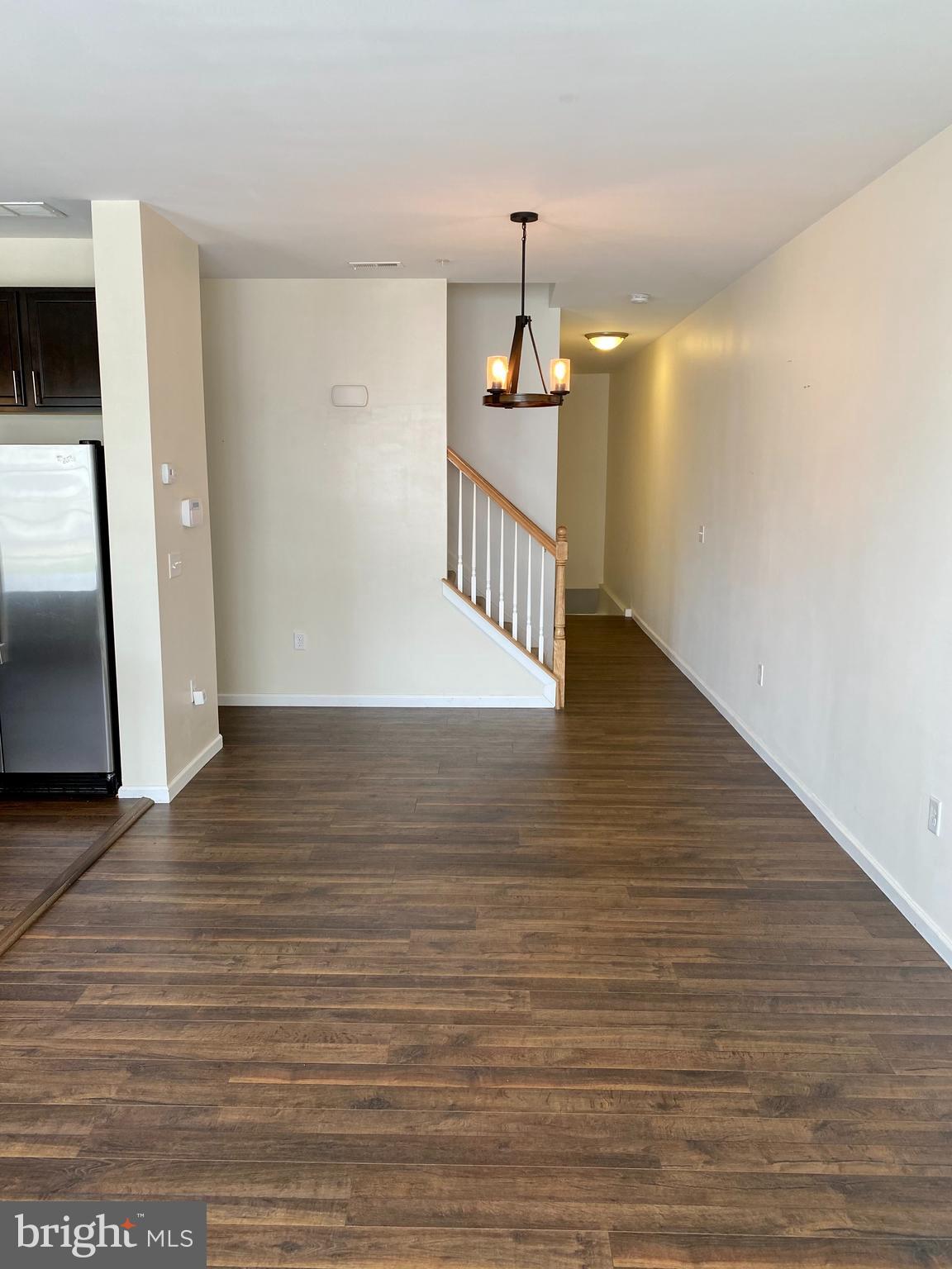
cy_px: 634
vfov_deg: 67.3
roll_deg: -0.6
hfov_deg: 53.1
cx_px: 476
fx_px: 953
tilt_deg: -8.9
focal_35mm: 26
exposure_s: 1/120
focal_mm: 4.25
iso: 125
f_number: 1.8
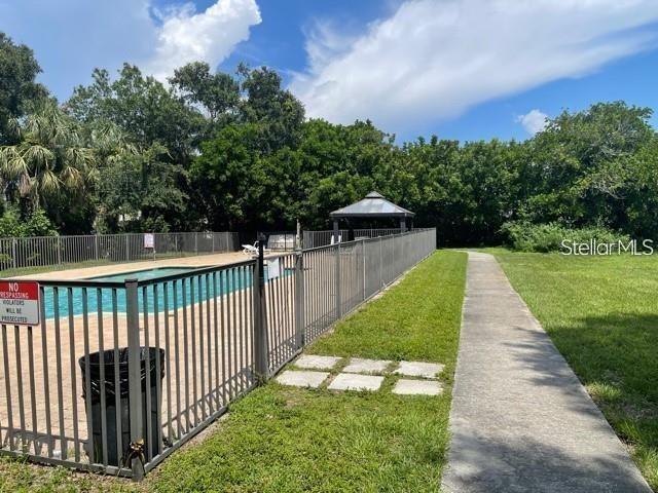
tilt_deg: -2.4
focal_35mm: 26
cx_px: 329
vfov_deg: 53.1
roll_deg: +1.0
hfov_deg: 67.3
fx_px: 494
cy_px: 246
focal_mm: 5.1
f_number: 1.6
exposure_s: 1/3344
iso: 32
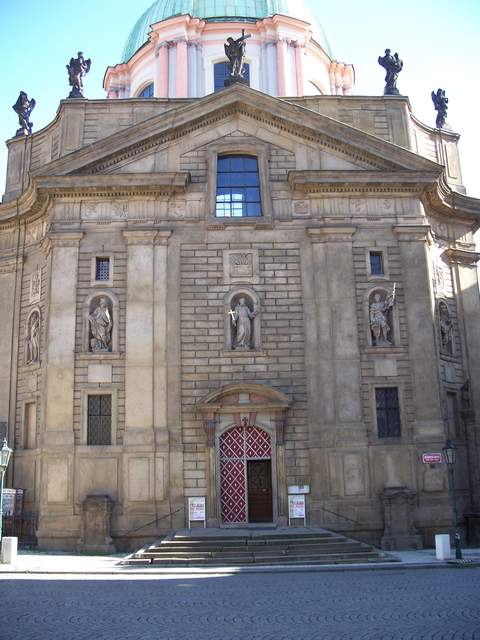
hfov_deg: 38.7
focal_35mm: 37
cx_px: 240
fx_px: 684
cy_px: 320
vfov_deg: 50.1
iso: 64
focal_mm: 7.8
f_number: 2.8
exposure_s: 1/100
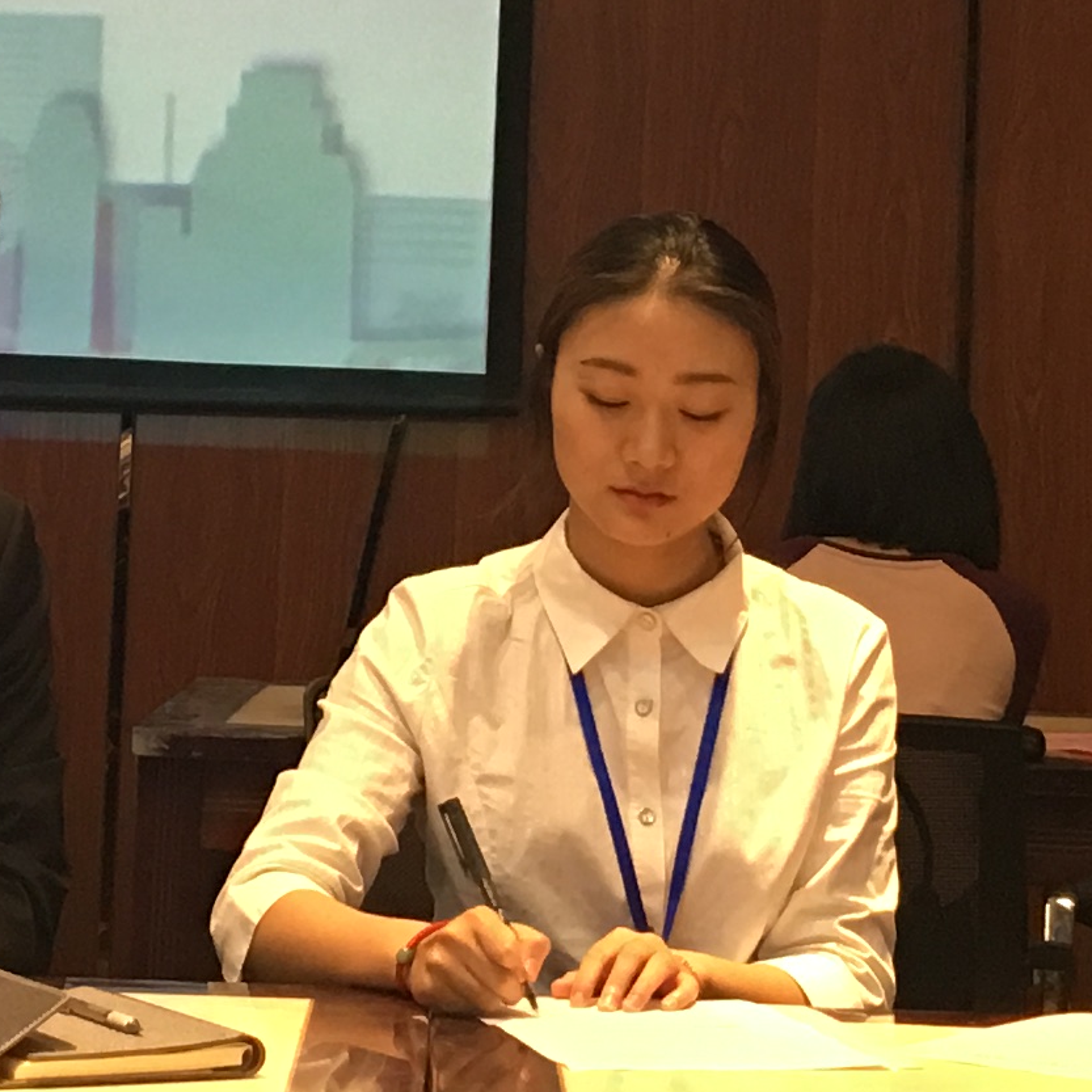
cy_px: 84
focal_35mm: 124
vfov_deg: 13.9
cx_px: 444
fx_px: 4426
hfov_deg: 14.1
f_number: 2.2
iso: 80
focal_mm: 4.15
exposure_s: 1/17
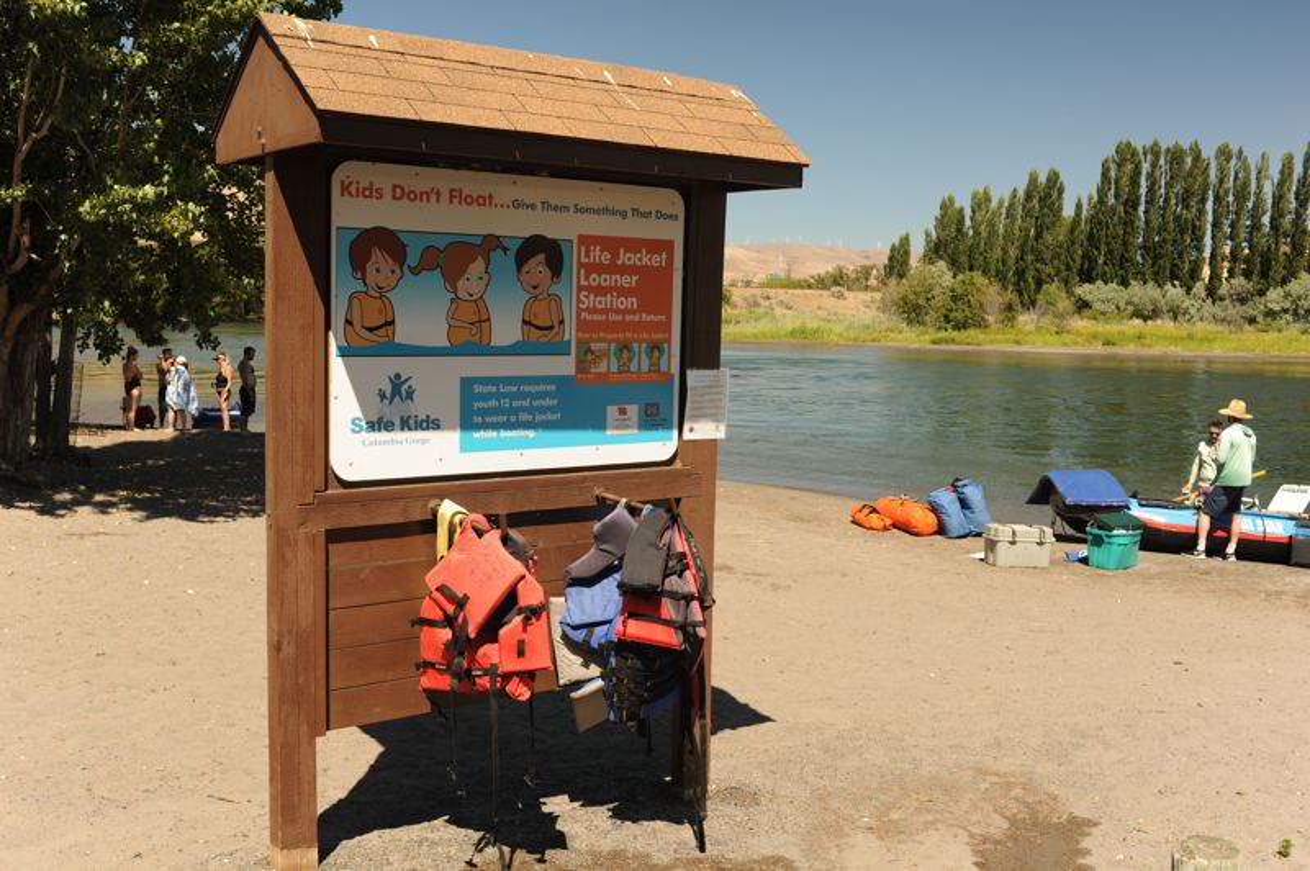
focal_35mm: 35
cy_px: 436
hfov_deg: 54.5
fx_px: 1273
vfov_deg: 37.8
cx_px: 655
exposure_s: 1/250
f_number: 7.1
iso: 200
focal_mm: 35
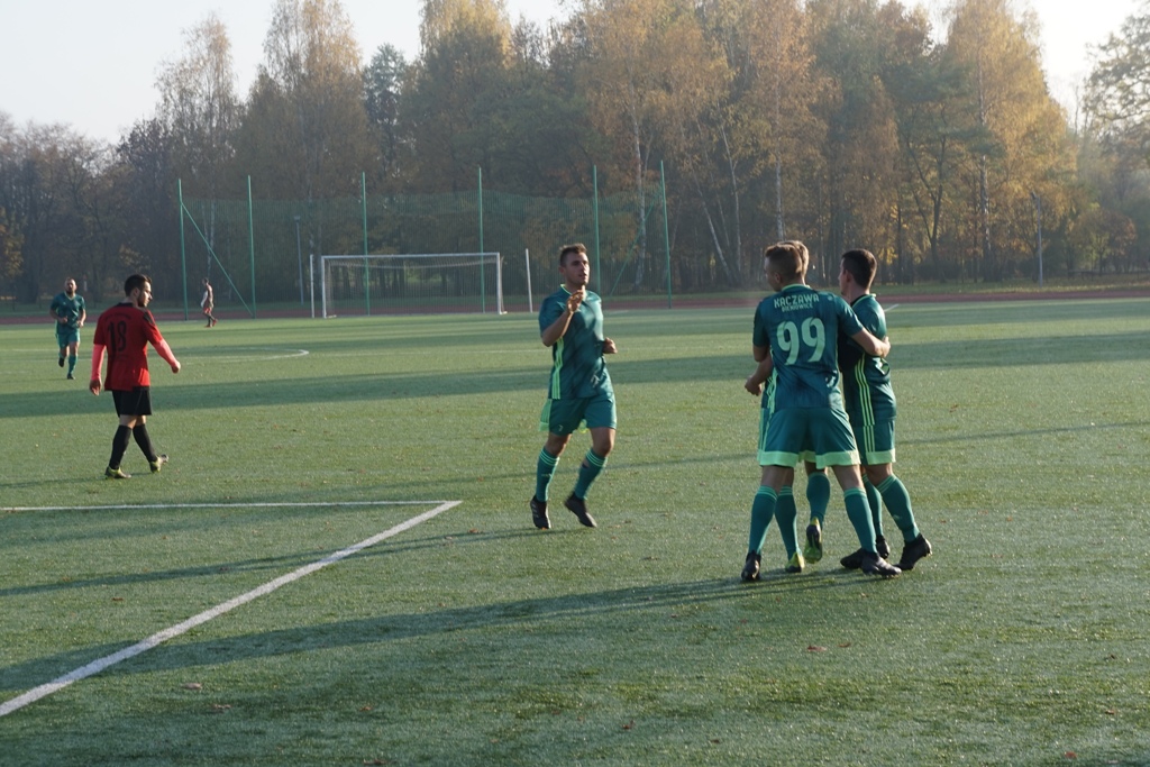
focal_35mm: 82
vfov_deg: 16.7
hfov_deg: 24.8
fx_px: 2620
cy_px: 384
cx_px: 575
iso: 100
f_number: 6.3
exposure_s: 1/200
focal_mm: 55
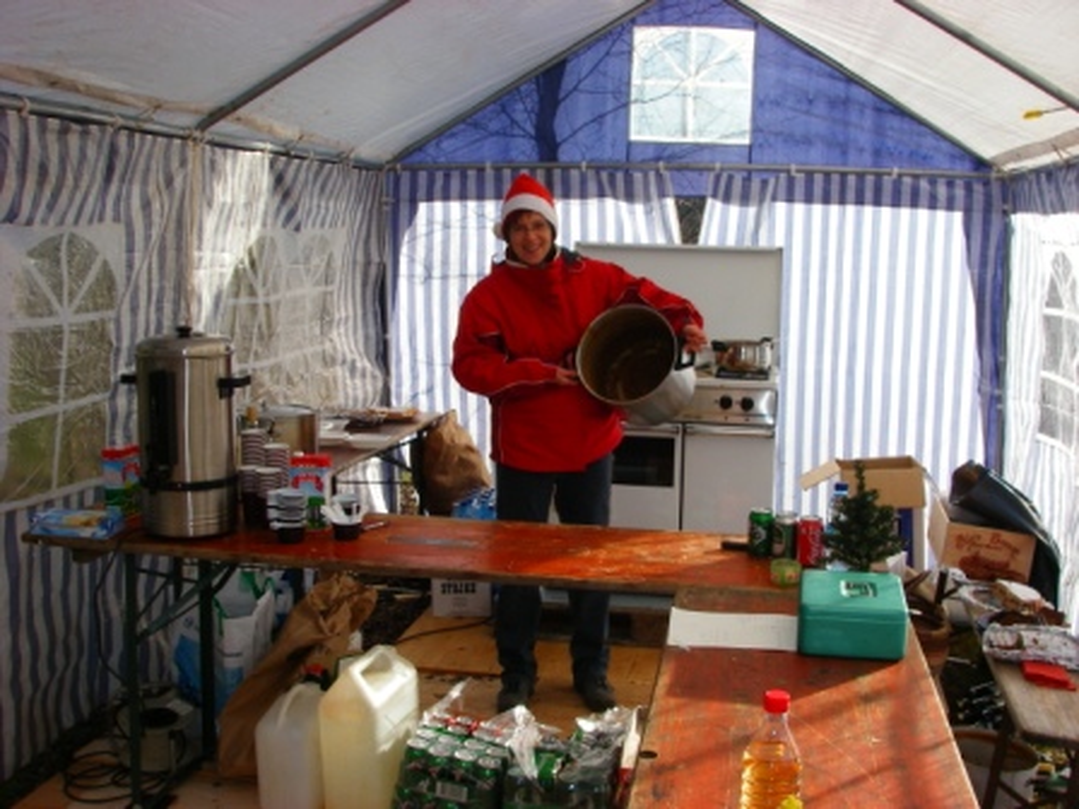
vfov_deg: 37.7
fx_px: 1184
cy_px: 404
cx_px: 540
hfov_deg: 49.0
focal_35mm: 38
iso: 64
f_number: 6.6
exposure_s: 1/160
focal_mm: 6.3
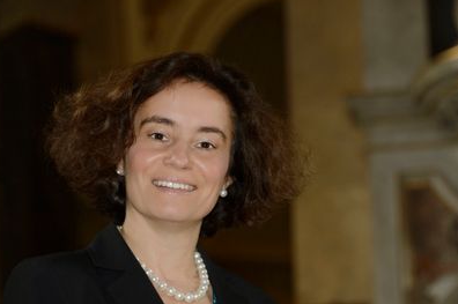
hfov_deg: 8.8
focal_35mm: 233
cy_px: 188
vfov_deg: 5.9
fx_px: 2961
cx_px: 226
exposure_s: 1/60
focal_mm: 180
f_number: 6.3
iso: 1000
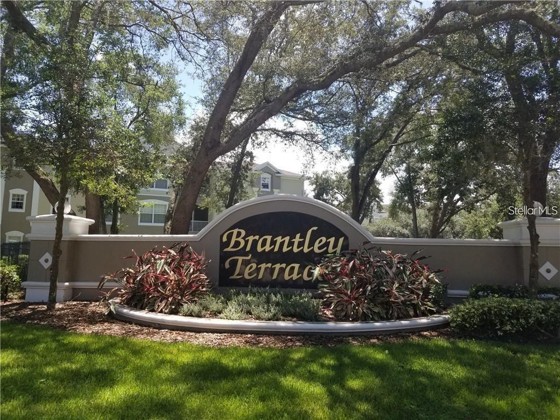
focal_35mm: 26
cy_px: 210
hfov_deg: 67.3
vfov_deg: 53.1
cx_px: 280
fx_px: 421
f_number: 1.7
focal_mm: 4.25
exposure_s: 1/1020
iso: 50
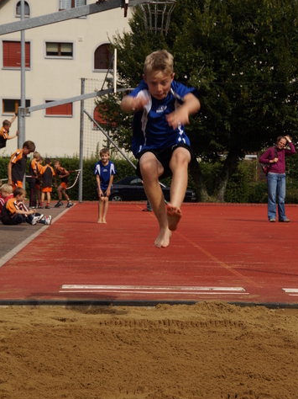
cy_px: 179
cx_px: 150
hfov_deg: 10.6
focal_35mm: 140
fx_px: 1603
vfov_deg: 14.1
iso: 100
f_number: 13
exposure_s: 1/160
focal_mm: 85
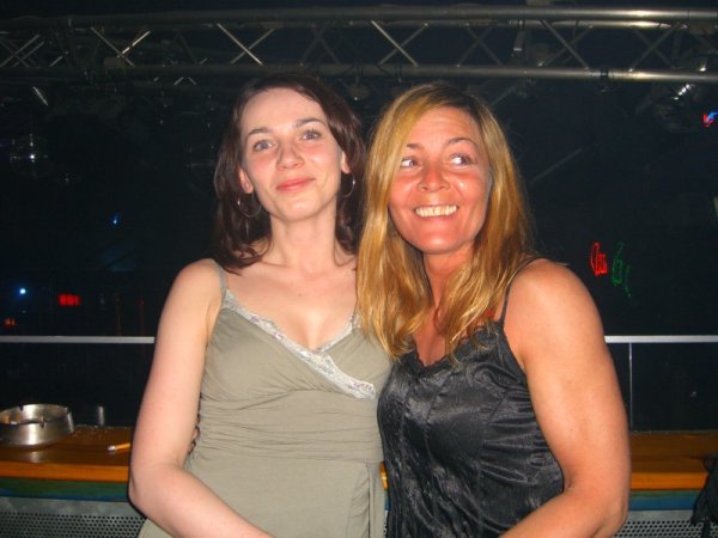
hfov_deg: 49.0
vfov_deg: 37.7
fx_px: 788
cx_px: 359
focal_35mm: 38
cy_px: 269
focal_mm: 7.9
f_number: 2.8
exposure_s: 1/60
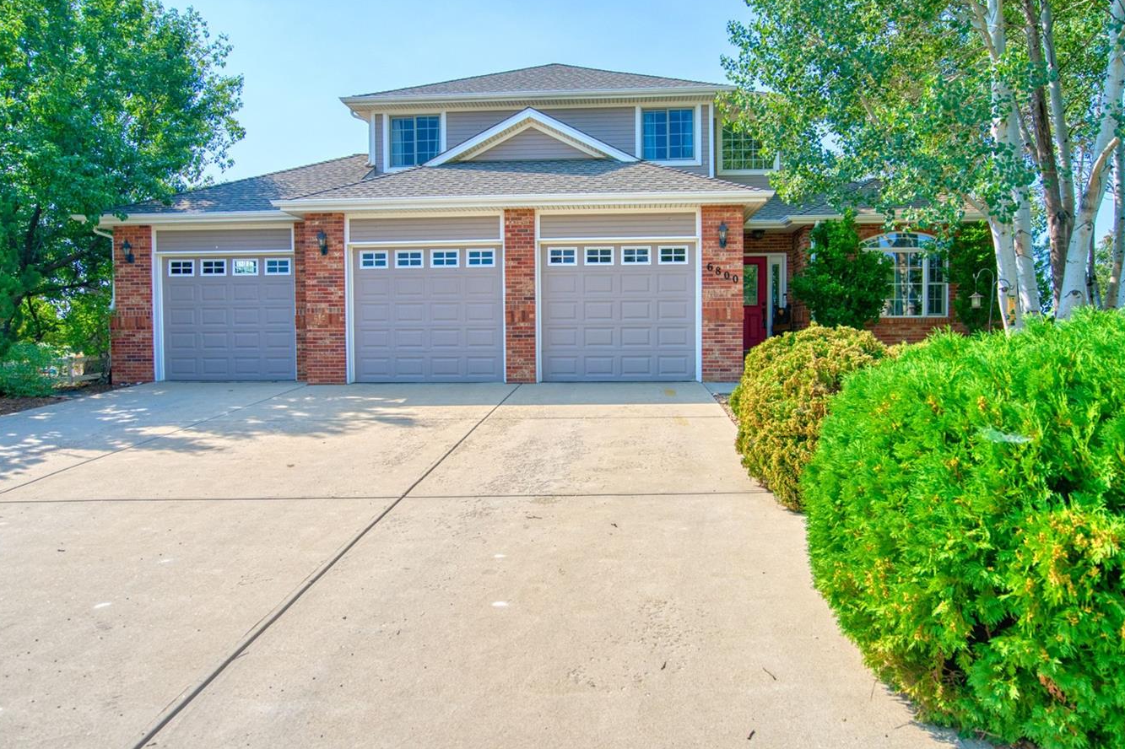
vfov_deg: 53.1
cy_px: 363
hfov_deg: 73.7
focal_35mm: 24
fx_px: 750
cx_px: 584
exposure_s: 1/2000
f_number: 4.5
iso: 500
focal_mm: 20
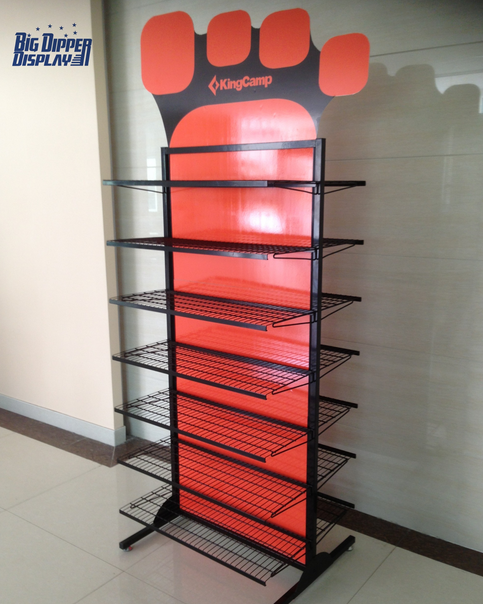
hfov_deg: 42.2
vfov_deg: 51.5
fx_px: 625
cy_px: 314
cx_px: 241
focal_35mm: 35
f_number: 2.4
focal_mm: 4.13
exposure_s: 1/30
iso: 64
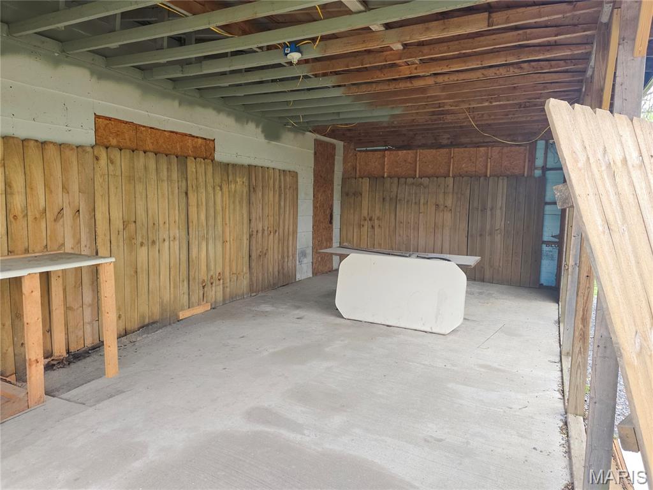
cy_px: 245
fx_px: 434
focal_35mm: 23
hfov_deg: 73.9
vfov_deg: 58.9
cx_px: 326
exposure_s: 1/180
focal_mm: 6.3
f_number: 1.7
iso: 125
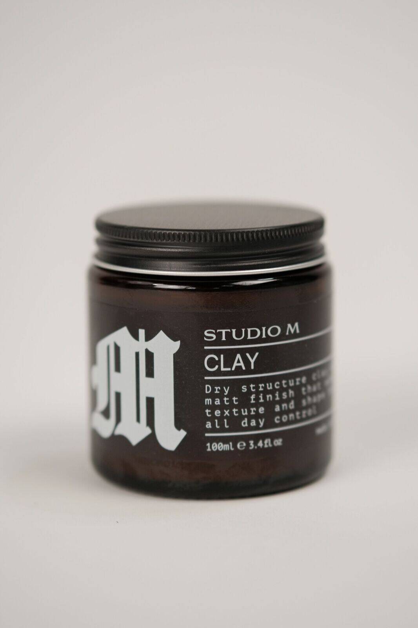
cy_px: 314
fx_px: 1307
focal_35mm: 75
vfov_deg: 27.0
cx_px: 209
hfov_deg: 18.2
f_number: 2
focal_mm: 50
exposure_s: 1/125
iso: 200
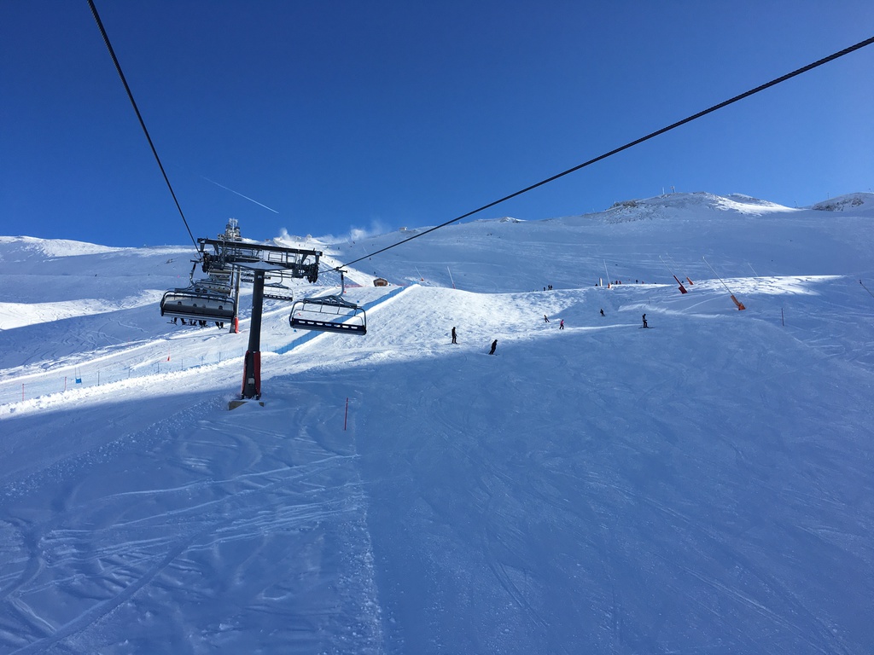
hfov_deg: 61.7
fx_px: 732
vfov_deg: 48.2
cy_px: 328
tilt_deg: +13.5
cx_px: 437
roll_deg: -1.7
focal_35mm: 29
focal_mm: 4.15
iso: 25
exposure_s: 1/2137
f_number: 2.2
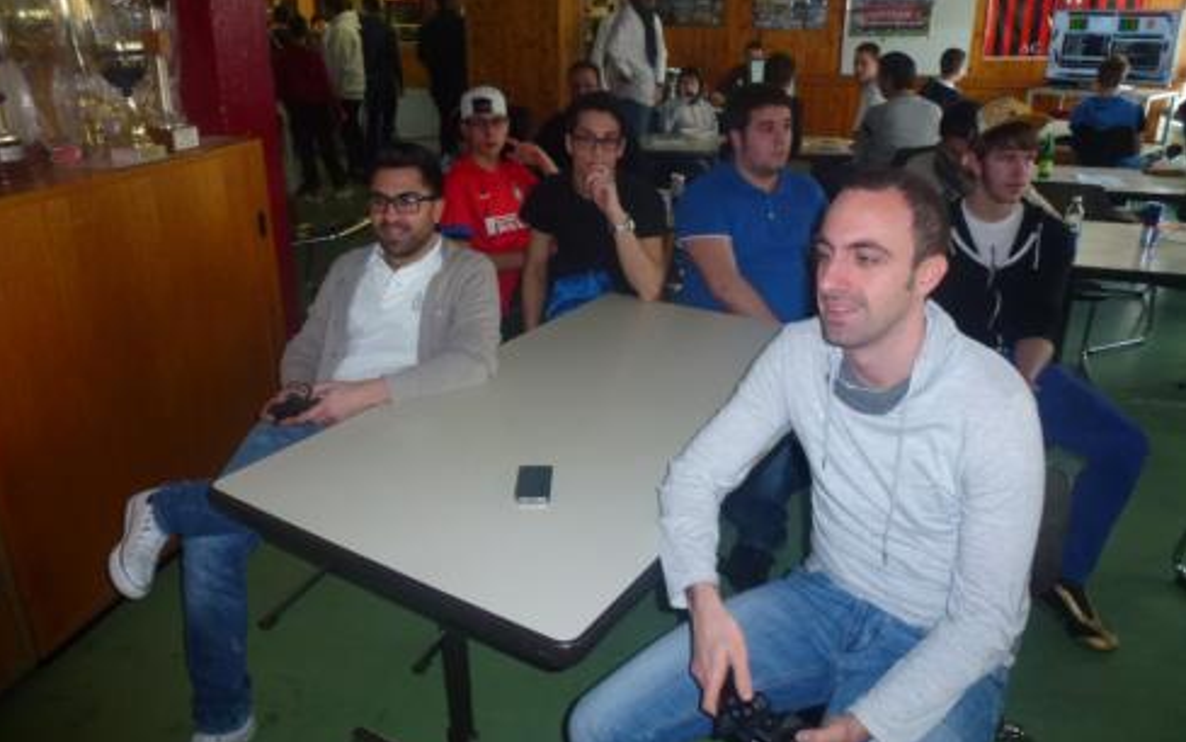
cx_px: 582
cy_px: 367
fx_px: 841
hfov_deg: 70.4
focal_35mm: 26
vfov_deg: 47.6
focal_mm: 4.3
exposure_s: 1/60
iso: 250
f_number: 3.3
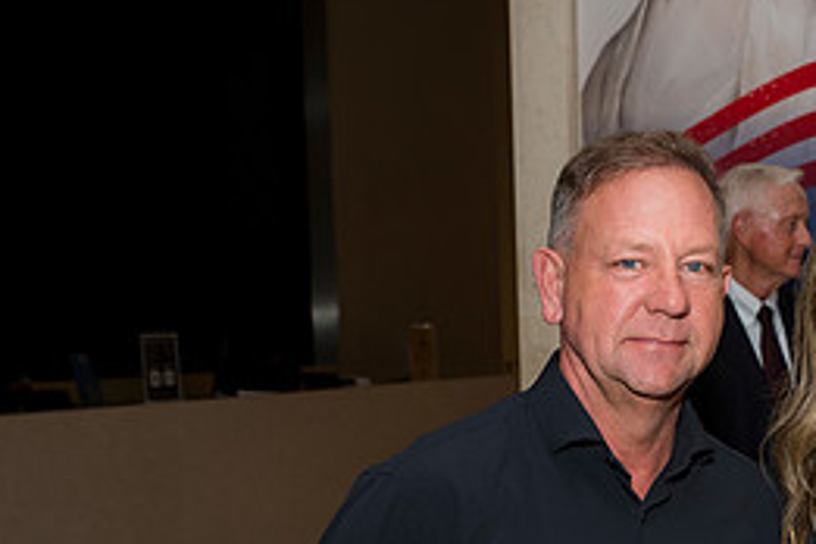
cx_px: 810
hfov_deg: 24.3
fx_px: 1813
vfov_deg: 16.8
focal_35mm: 80
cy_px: 508
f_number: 5.6
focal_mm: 36
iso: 800
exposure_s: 1/125
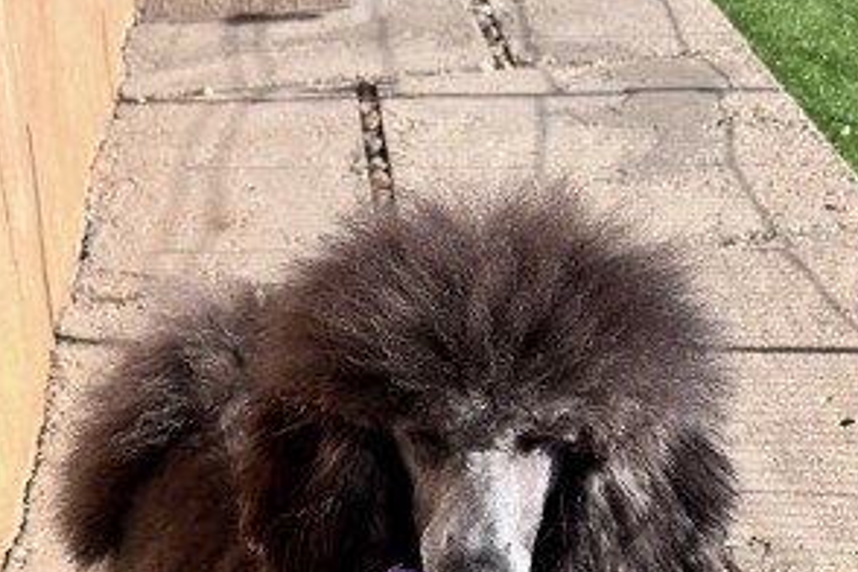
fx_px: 2431
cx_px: 295
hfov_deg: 20.0
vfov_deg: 12.9
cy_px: 756
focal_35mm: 102
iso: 64
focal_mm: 6.86
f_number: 1.78
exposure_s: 1/3597
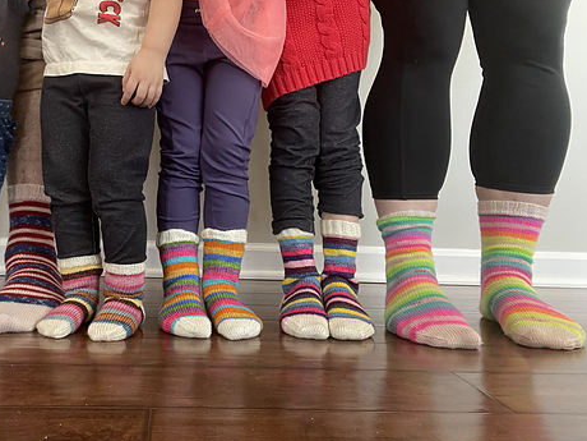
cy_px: 160
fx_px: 543
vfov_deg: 43.7
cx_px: 193
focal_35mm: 32
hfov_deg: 55.6
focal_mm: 2.71
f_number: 2.2
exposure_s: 1/60
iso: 200
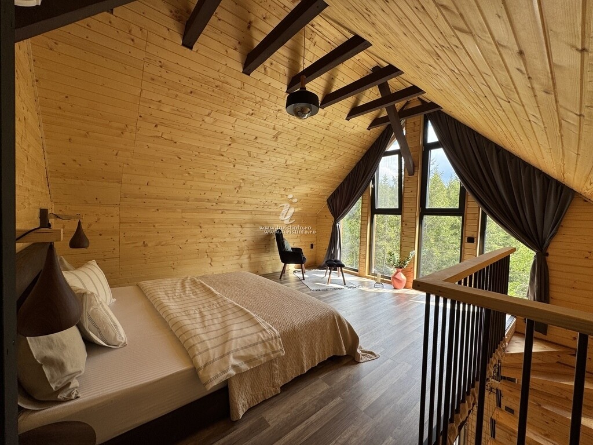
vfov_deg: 85.7
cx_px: 296
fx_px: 240
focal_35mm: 14
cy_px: 222
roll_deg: -1.7
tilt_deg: -2.1
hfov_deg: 102.1
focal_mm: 2.22
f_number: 2.2
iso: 50
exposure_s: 1/99
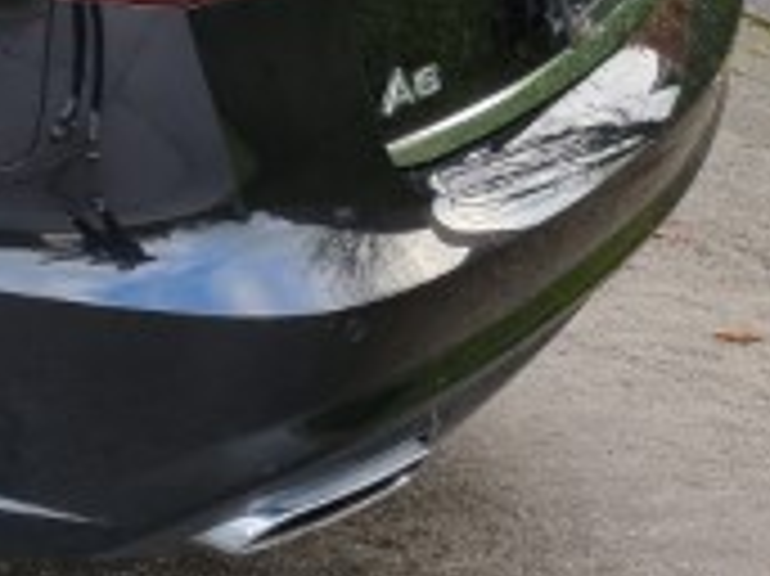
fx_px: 2001
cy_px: -18
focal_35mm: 90
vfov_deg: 16.0
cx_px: -581
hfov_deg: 17.8
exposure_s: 1/100
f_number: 1.8
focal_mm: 6.7
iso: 50
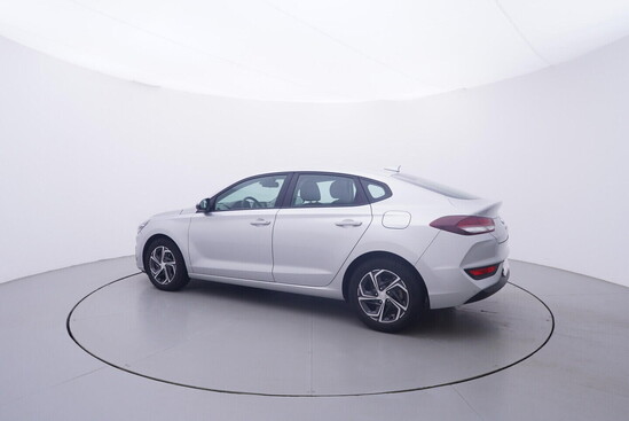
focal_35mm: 22
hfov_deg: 77.3
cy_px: 210
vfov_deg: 56.2
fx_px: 393
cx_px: 314
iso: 200
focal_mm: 15
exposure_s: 1/80
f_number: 5
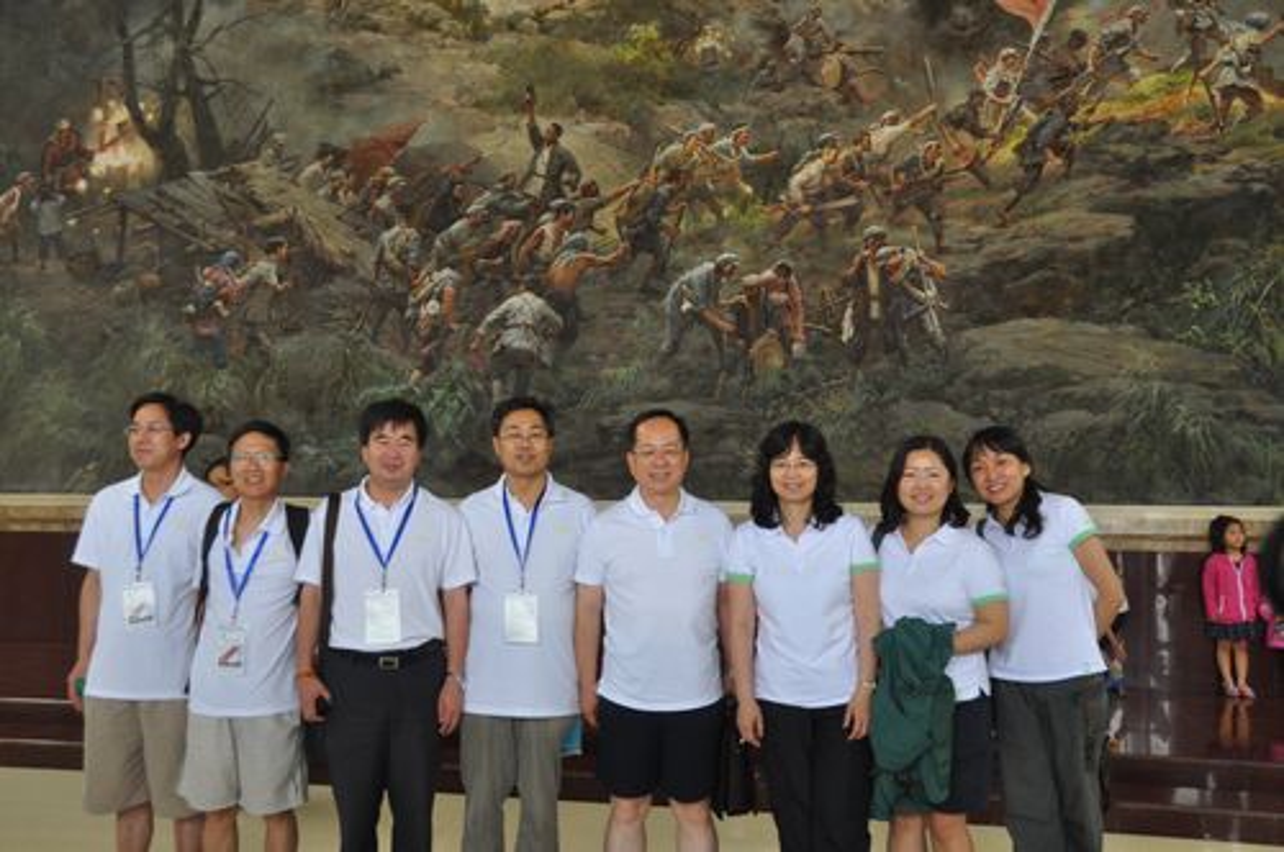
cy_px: 426
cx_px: 642
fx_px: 1282
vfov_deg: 36.8
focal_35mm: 36
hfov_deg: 53.2
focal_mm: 24
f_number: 4
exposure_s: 1/60
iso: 720
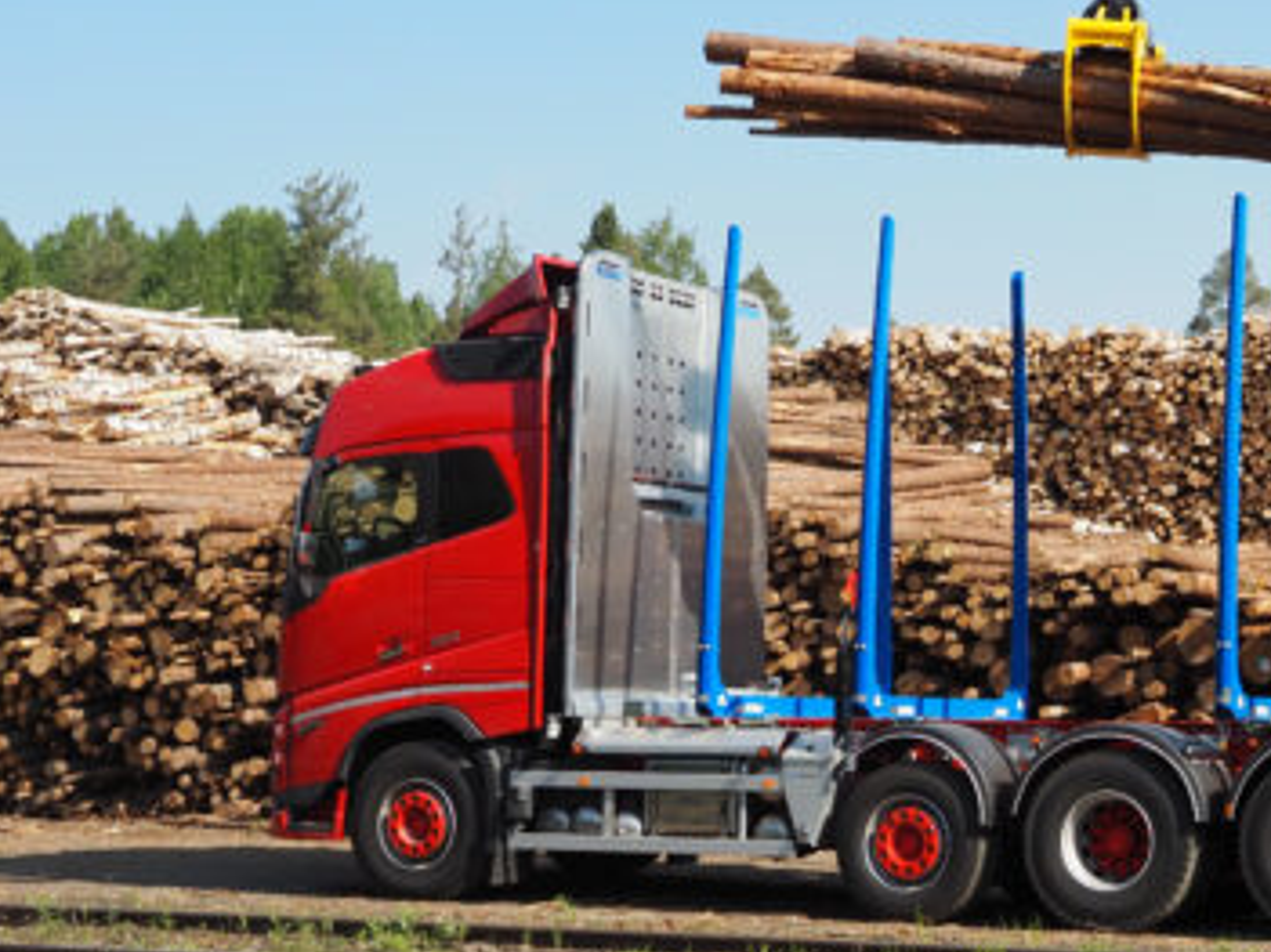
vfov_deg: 21.0
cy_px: 395
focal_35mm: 70
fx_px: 2569
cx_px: 1184
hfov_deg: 26.7
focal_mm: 16
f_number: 6.3
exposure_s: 1/640
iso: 200
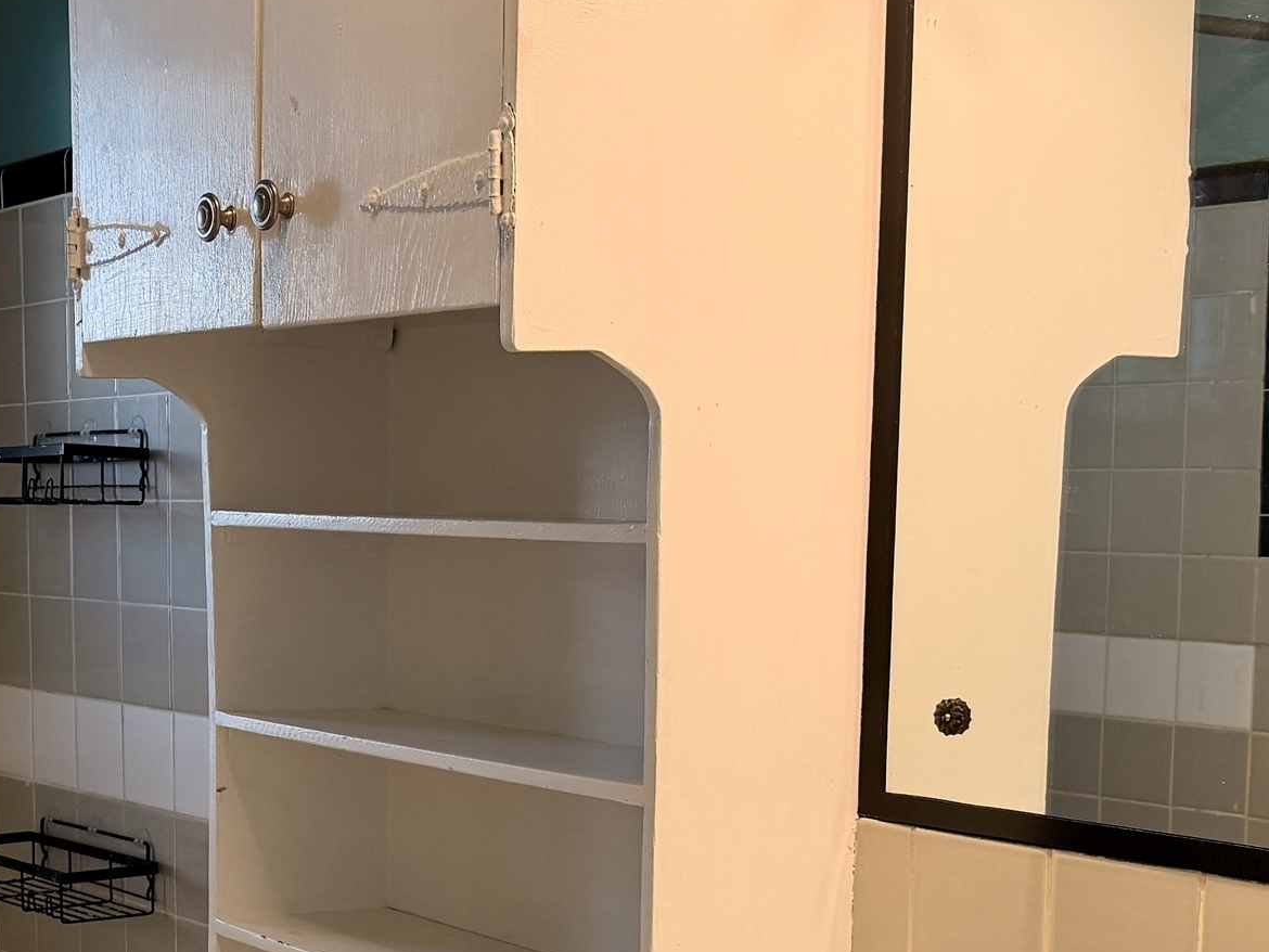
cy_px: 785
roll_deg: +0.7
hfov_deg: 29.7
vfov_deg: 22.9
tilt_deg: -8.0
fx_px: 2310
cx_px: 177
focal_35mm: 63
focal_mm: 6.76
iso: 100
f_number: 1.78
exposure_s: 1/120
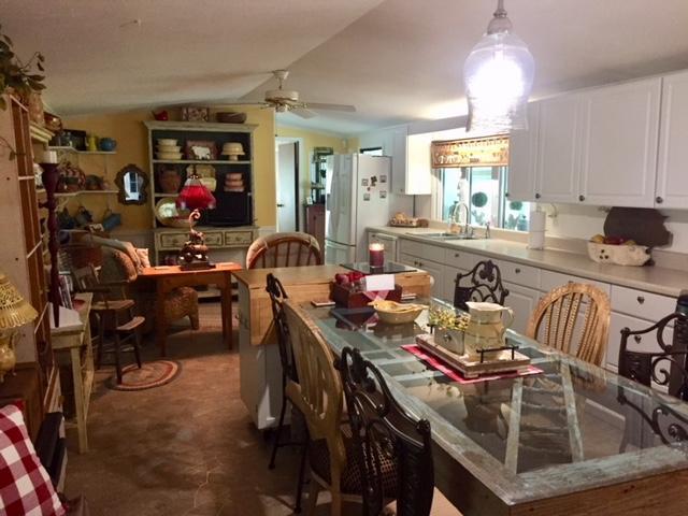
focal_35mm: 29
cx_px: 344
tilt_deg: -8.2
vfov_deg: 48.2
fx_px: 576
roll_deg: -0.8
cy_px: 258
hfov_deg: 61.7
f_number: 2.2
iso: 250
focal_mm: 4.15
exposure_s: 1/30
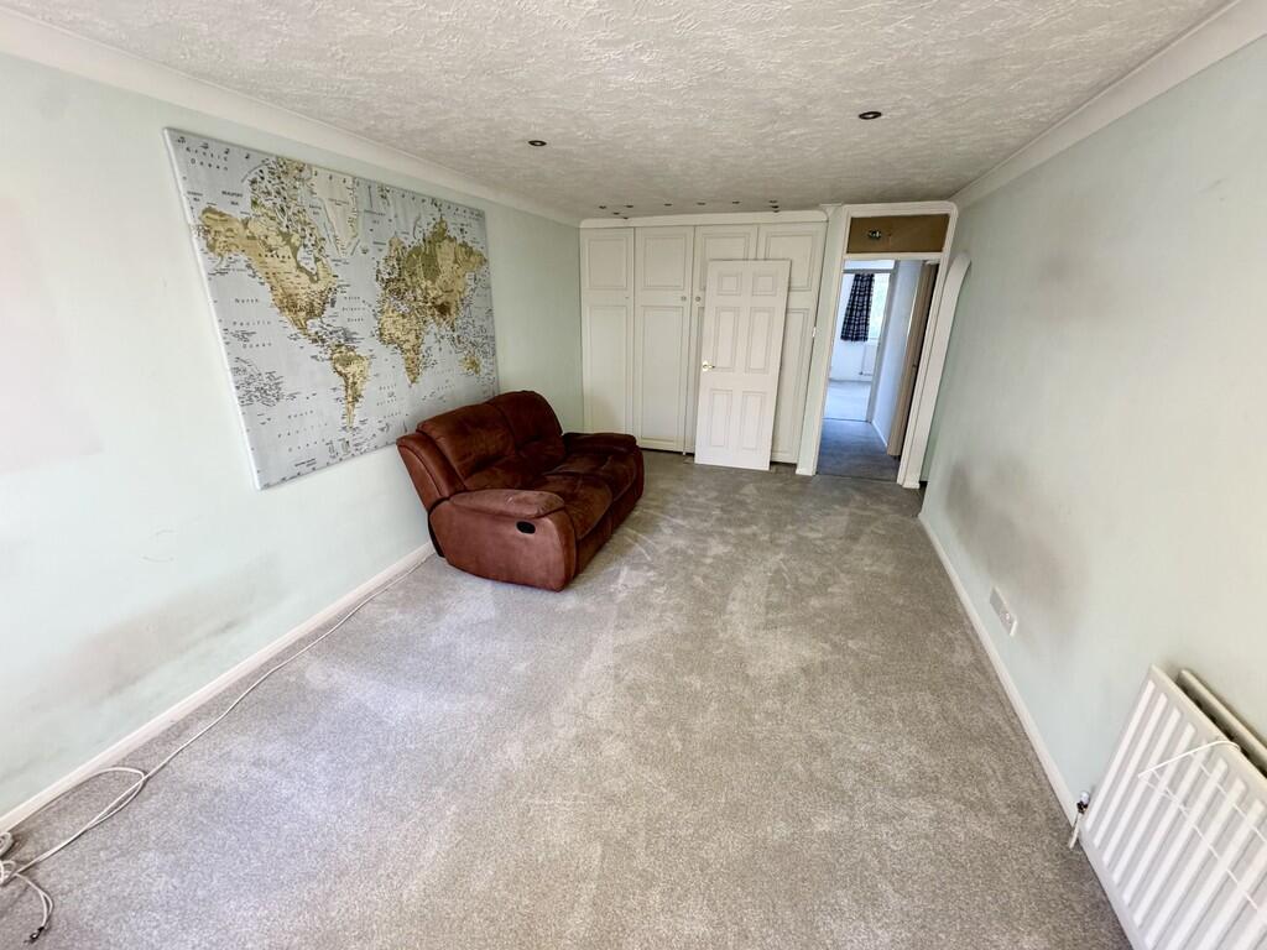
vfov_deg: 85.7
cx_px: 634
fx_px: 512
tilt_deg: -18.9
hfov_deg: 102.1
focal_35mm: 14
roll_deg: -1.8
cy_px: 475
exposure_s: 1/50
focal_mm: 2.22
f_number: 2.2
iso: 200
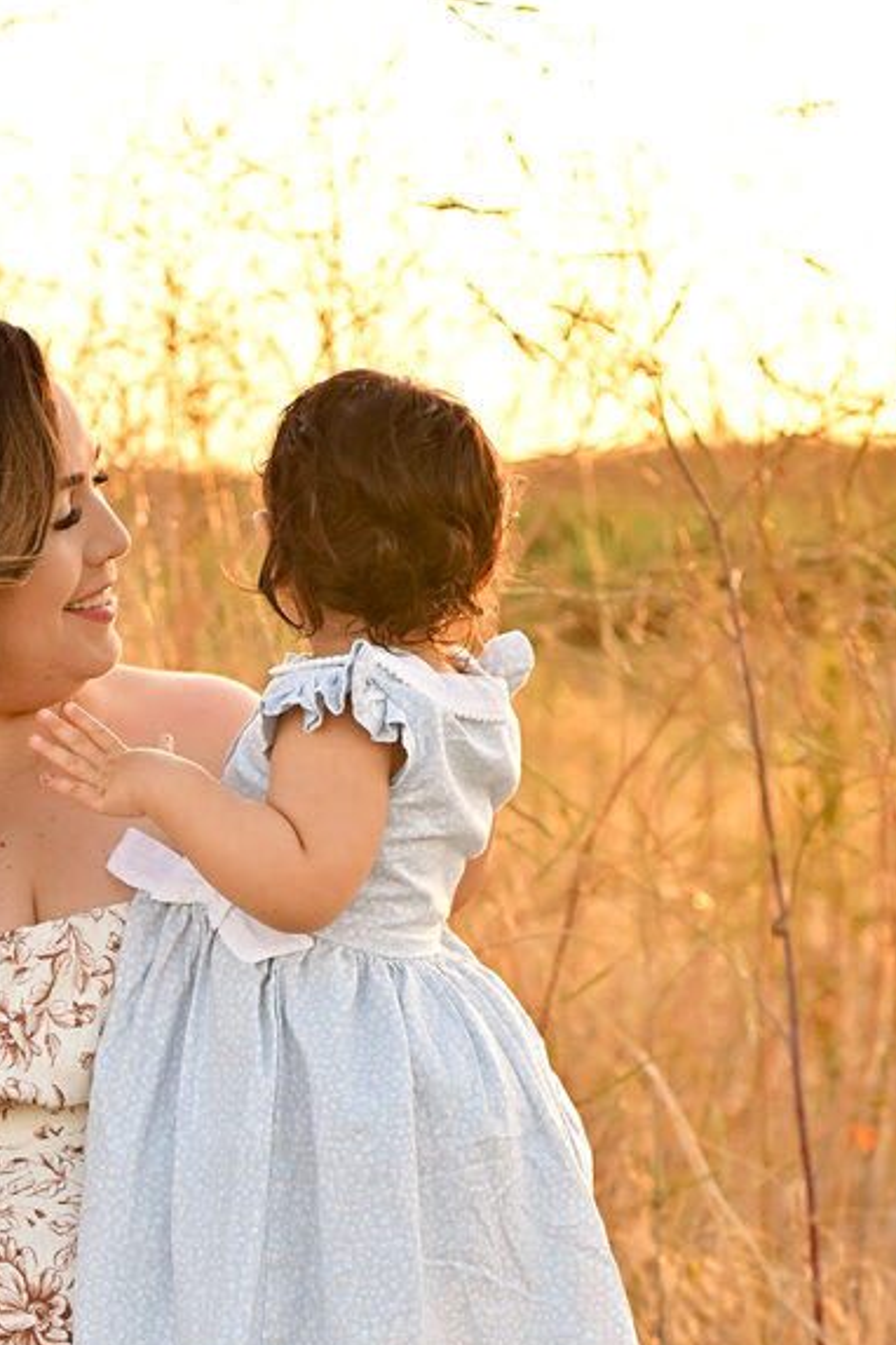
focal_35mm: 134
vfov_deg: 15.2
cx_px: 83
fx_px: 5002
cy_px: 1113
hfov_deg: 10.2
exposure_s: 1/500
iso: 400
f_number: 2.8
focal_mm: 48
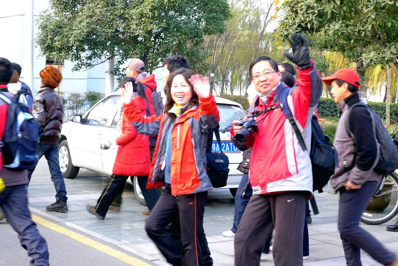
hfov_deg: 28.8
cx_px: 199
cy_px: 133
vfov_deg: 19.5
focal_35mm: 70
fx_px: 774
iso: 100
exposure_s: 1/60
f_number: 3
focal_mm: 14.9
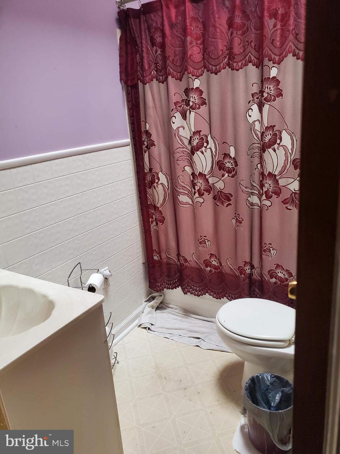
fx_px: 340
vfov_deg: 67.3
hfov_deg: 53.1
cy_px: 227
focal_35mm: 26
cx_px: 170
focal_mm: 4.3
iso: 400
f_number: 1.5
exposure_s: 1/40
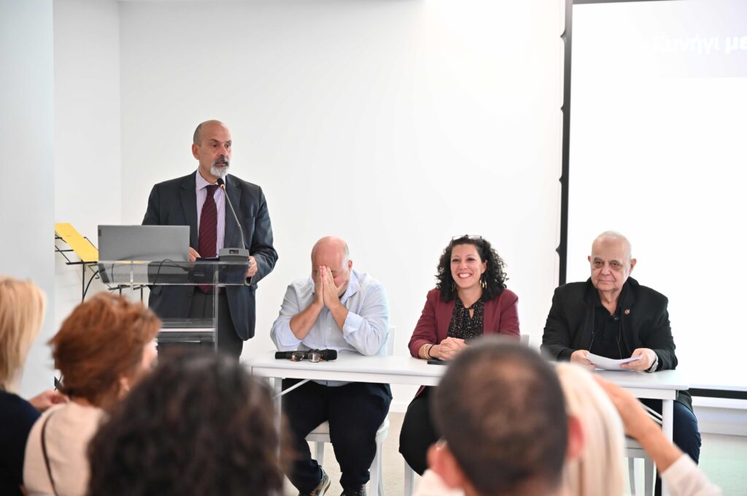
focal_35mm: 70
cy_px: 248
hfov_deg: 28.9
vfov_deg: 19.4
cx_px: 374
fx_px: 1451
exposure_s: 1/80
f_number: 2.8
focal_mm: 70
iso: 5000
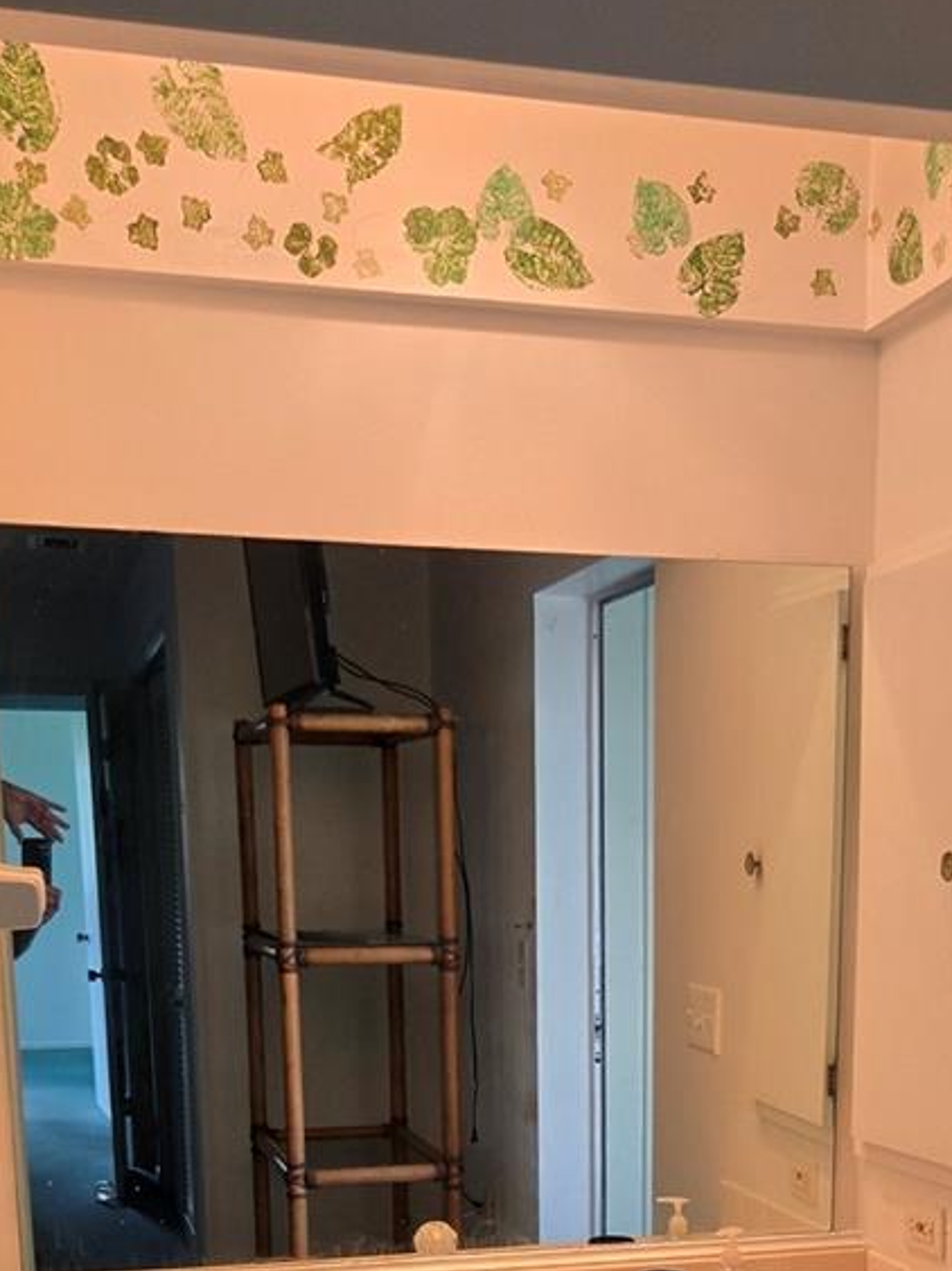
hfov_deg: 29.5
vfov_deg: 35.8
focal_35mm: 49
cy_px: 1217
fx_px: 1797
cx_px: 598
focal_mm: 5.4
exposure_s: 1/120
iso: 100
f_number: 1.8
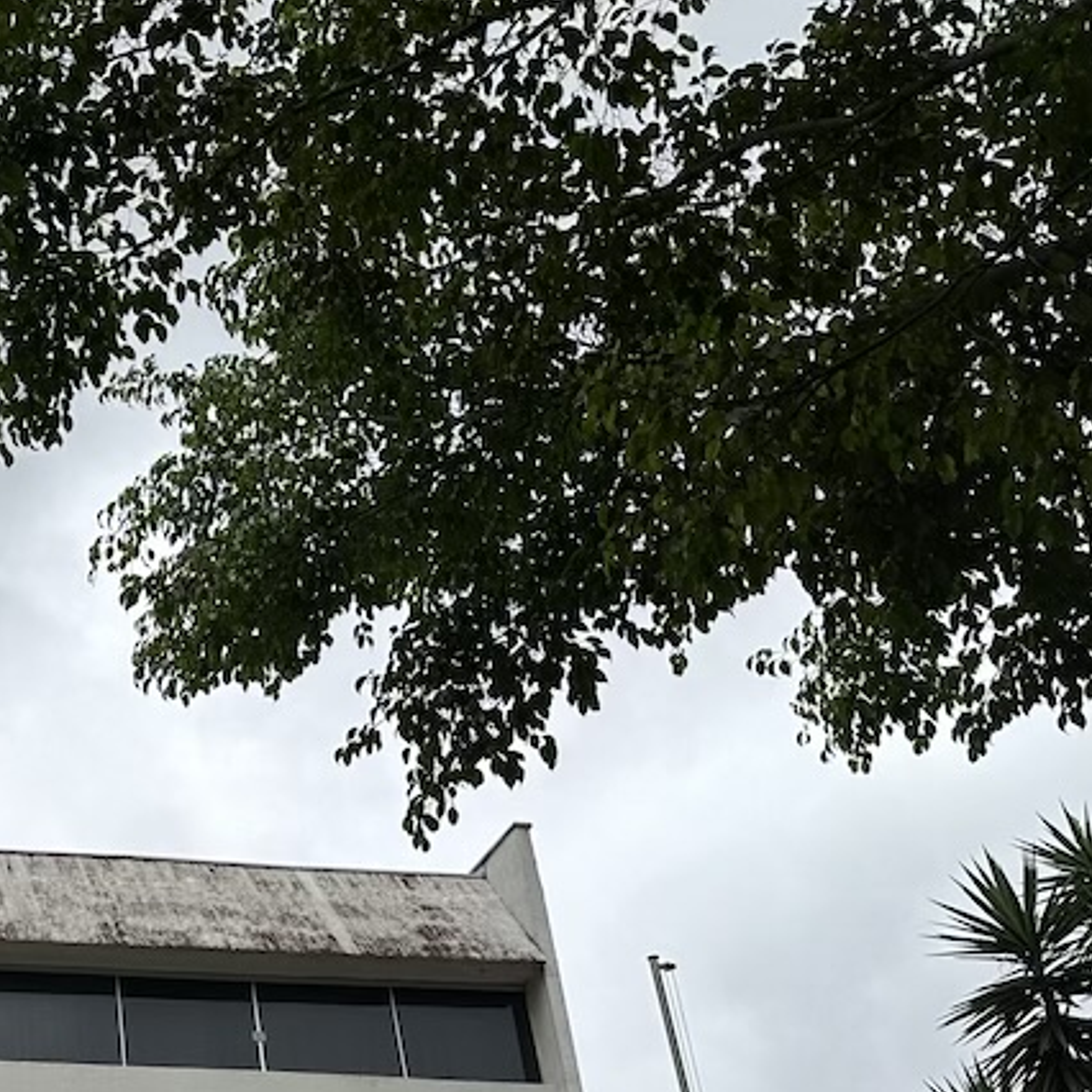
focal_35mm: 51
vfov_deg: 32.1
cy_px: 943
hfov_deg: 30.0
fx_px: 1820
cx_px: -113
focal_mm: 6.86
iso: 80
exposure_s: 1/5525
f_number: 1.78
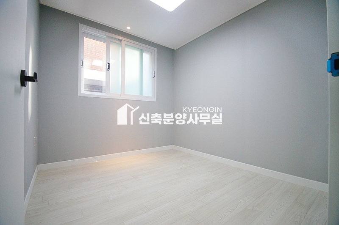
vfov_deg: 72.0
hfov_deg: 95.0
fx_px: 155
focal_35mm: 16
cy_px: 112
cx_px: 170
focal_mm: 11
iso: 800
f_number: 3.5
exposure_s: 1/160
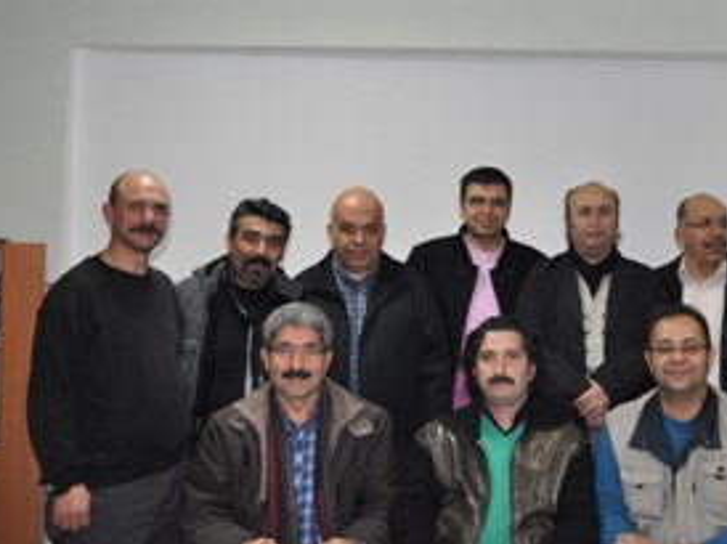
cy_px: 220
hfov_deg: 41.7
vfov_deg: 32.2
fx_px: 940
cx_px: 494
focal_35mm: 45
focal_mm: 19
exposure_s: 1/60
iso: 800
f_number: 2.8
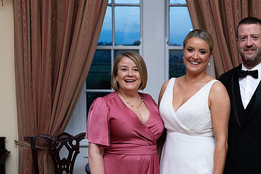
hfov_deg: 28.8
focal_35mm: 69
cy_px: 105
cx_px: 192
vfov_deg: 19.7
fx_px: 500
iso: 1000
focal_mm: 44
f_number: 5
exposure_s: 1/125
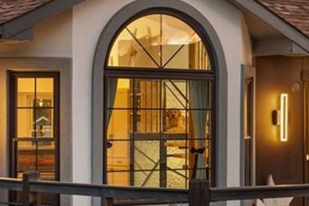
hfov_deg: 15.3
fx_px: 1124
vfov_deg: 10.5
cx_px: 317
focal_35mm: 131
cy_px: 68
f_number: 9
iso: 400
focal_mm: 29
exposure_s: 1
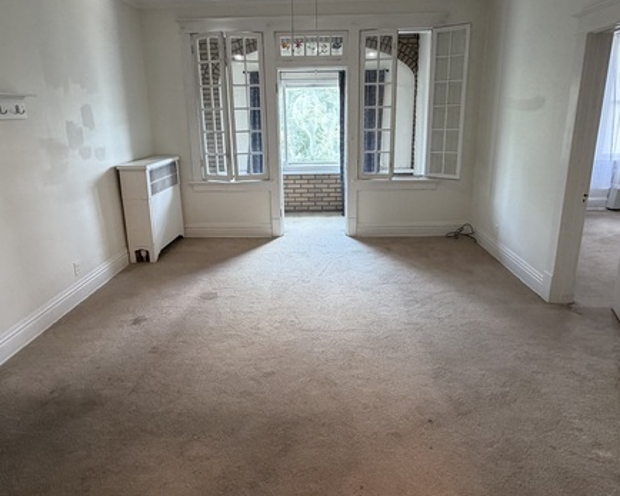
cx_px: 316
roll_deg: +0.9
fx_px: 385
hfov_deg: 77.6
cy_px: 203
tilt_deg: -13.4
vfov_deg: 65.0
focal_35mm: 21
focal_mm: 2.22
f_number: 2.2
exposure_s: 1/103
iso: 320
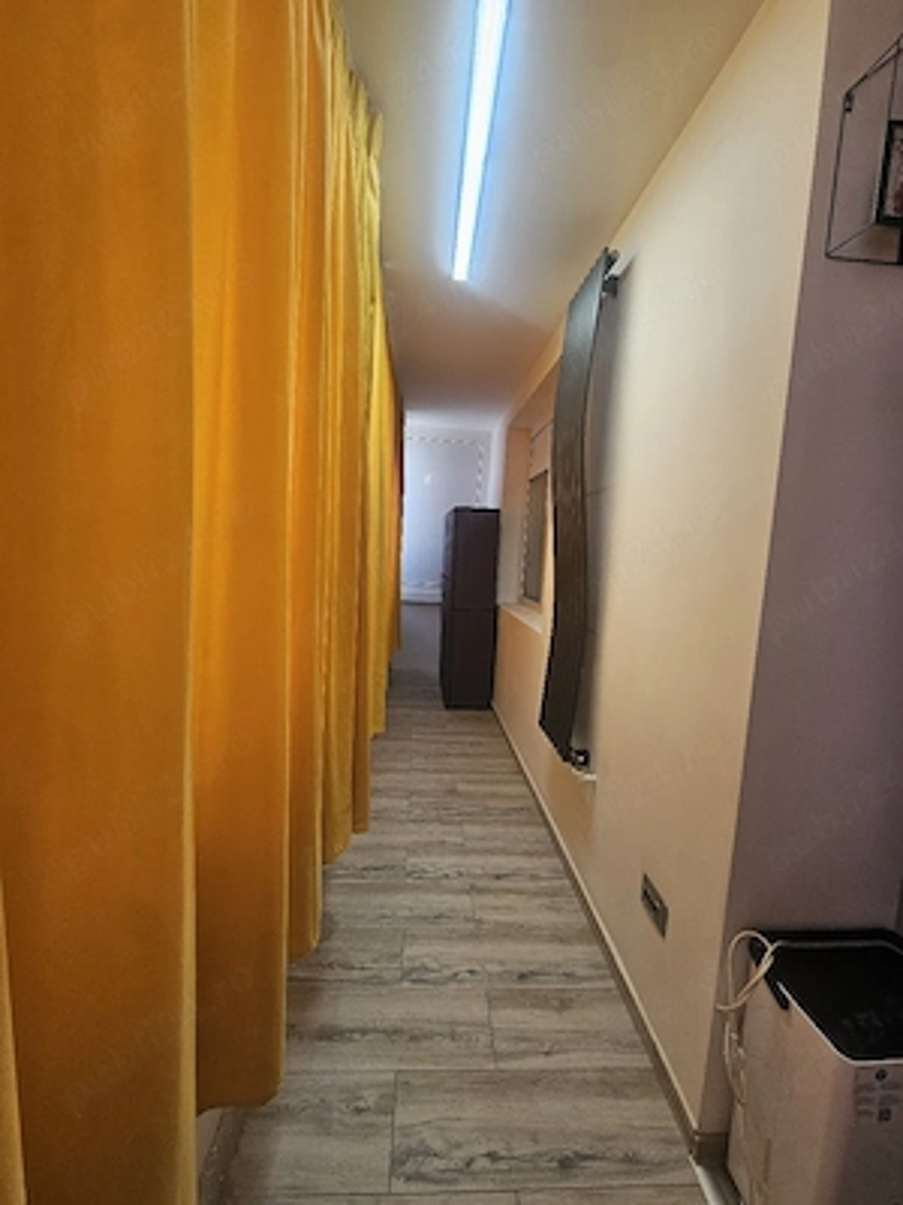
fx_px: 452
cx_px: 452
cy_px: 602
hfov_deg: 89.9
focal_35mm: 13
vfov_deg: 106.2
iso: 50
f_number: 2.2
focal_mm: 2.2
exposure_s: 1/101
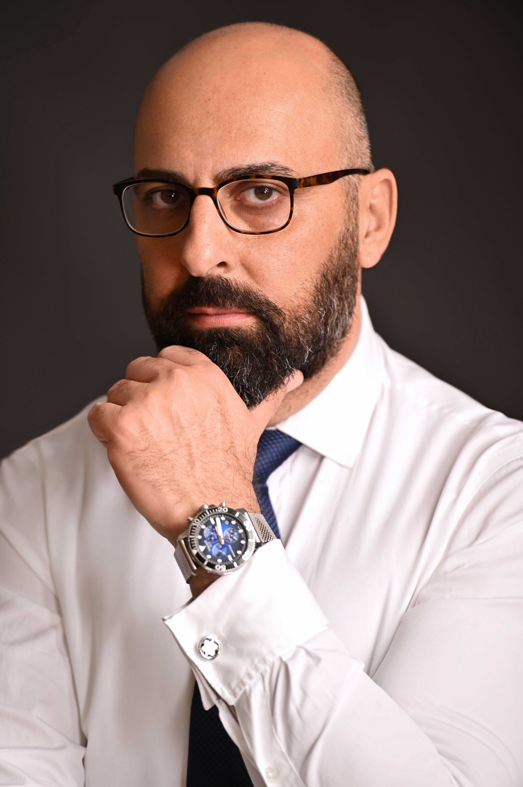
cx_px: 262
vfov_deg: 10.3
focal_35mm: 200
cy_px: 394
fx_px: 4364
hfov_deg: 6.9
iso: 64
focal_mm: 200
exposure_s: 1/125
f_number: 2.8
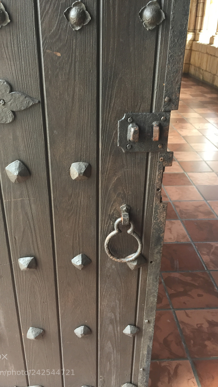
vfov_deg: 61.0
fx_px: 329
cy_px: 196
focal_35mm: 32
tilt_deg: -27.8
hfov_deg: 36.6
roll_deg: +0.7
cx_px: 94
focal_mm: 4.15
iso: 80
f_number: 2.2
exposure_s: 1/30
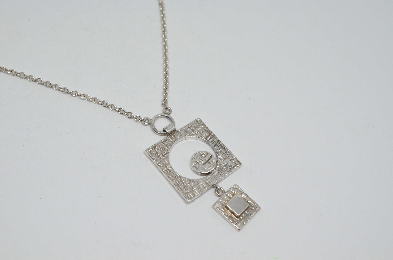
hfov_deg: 33.5
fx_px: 654
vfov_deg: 22.5
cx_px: 196
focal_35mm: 60
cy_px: 130
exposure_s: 1/320
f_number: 9
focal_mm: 40
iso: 2000
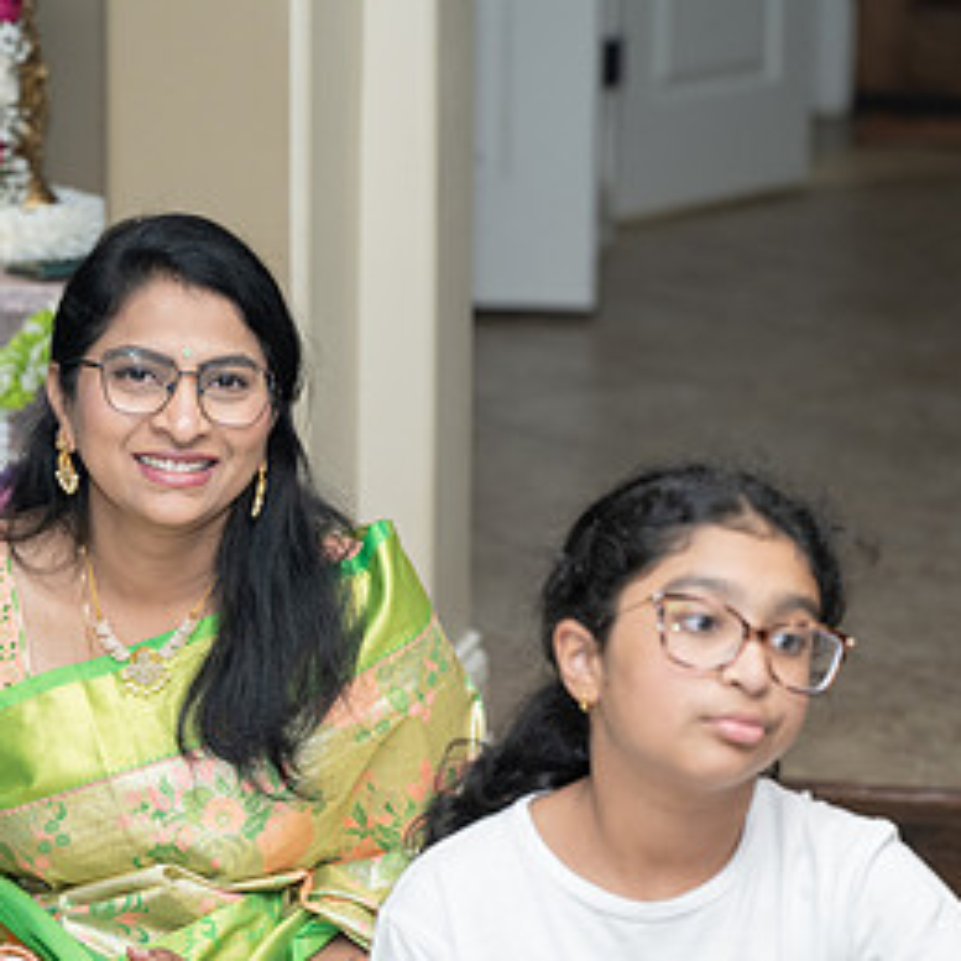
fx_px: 4429
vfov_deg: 12.4
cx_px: 171
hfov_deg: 12.3
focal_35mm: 141
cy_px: 670
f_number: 2.8
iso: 500
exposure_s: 1/200
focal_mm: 74
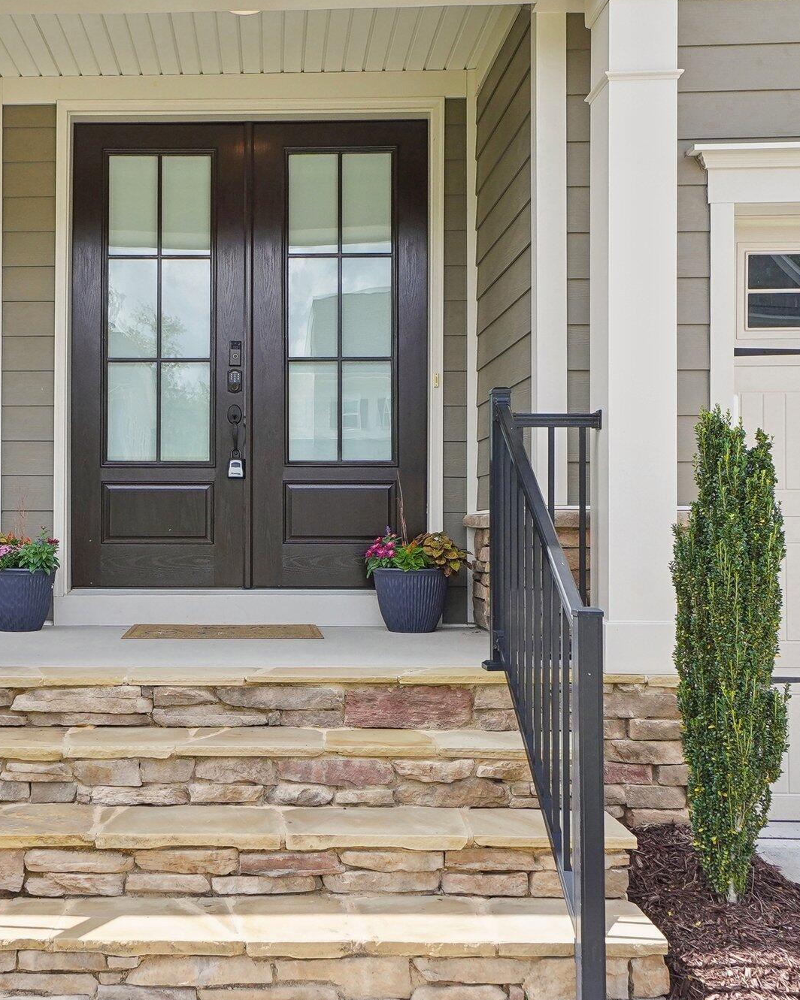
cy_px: 496
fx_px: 1155
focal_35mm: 39
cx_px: 234
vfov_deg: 46.9
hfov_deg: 37.6
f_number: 8
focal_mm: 18
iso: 400
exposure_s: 1/200
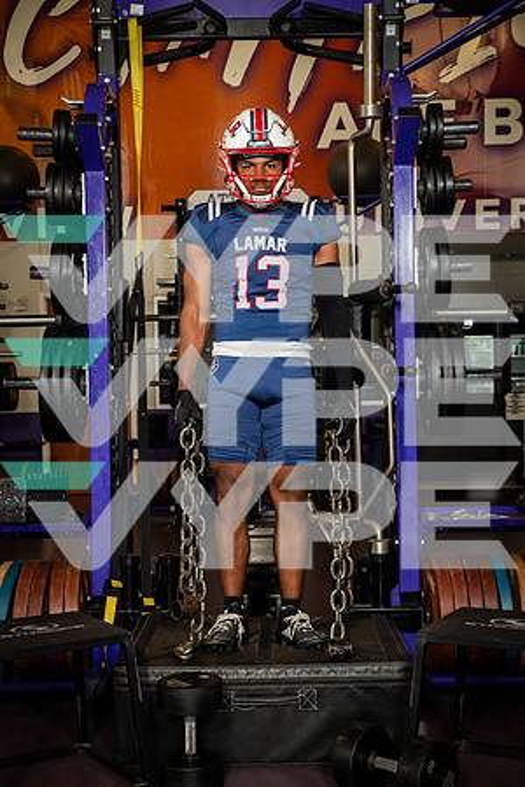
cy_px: 394
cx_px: 262
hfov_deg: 24.2
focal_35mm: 56
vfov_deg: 35.6
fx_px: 1225
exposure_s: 1/250
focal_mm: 56
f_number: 7.1
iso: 800
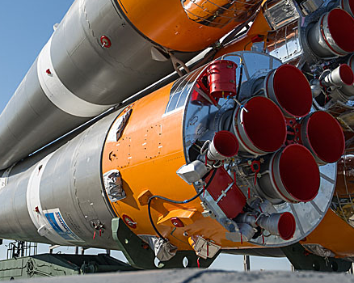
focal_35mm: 52
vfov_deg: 28.9
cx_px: 177
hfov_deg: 36.0
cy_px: 89
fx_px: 545
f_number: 2.8
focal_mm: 21
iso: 64
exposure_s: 1/2500
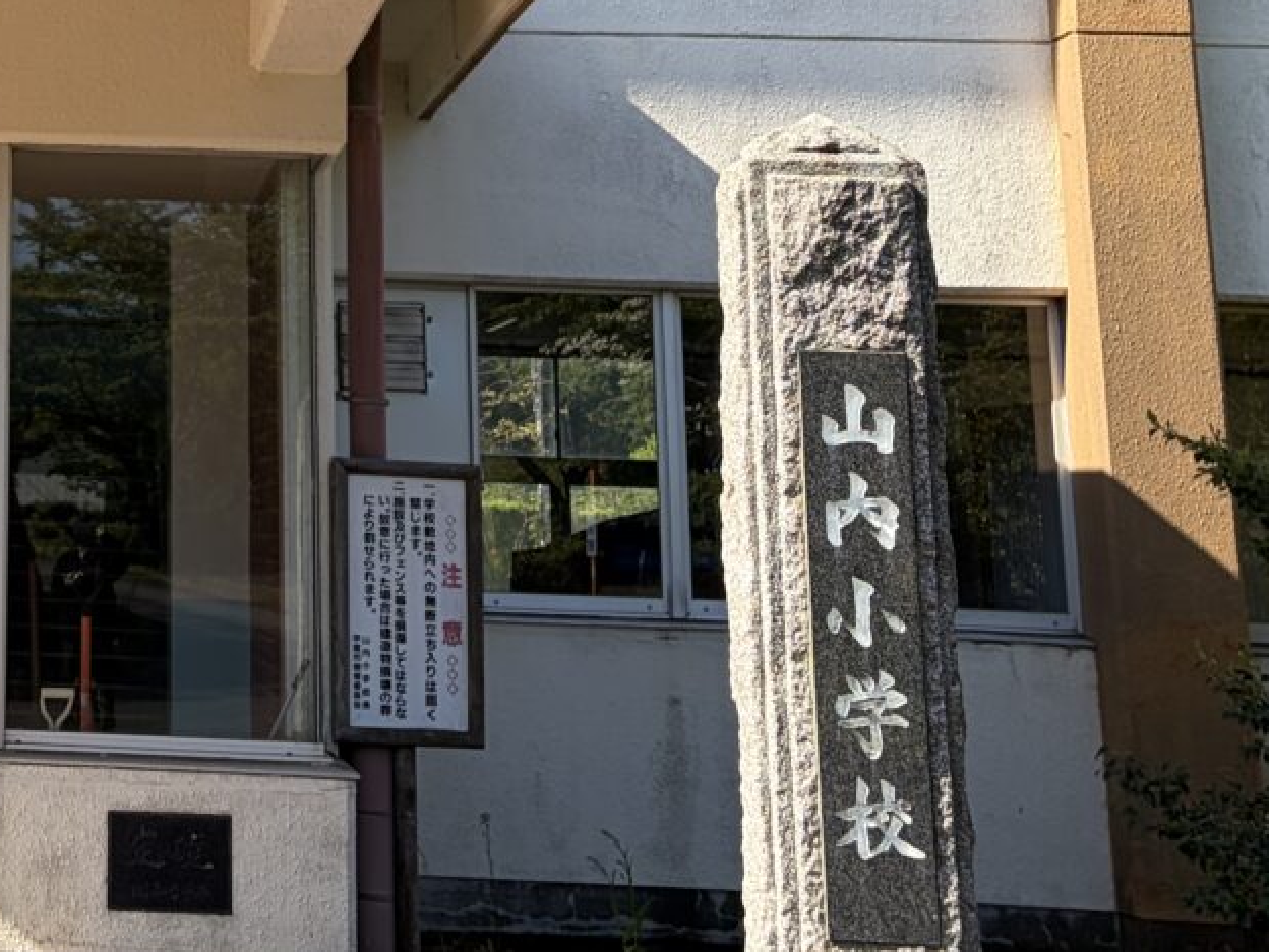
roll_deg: -1.7
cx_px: -193
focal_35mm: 80
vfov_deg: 17.5
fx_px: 2933
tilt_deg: +14.5
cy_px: -234
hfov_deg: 22.7
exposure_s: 1/1550
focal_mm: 5.96
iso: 50
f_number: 1.6
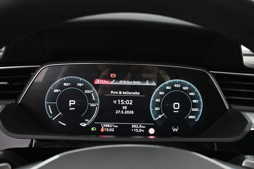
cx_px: 127
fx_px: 212
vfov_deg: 43.6
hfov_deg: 61.9
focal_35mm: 30
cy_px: 84
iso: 4000
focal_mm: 20
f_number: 3.8
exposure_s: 1/40
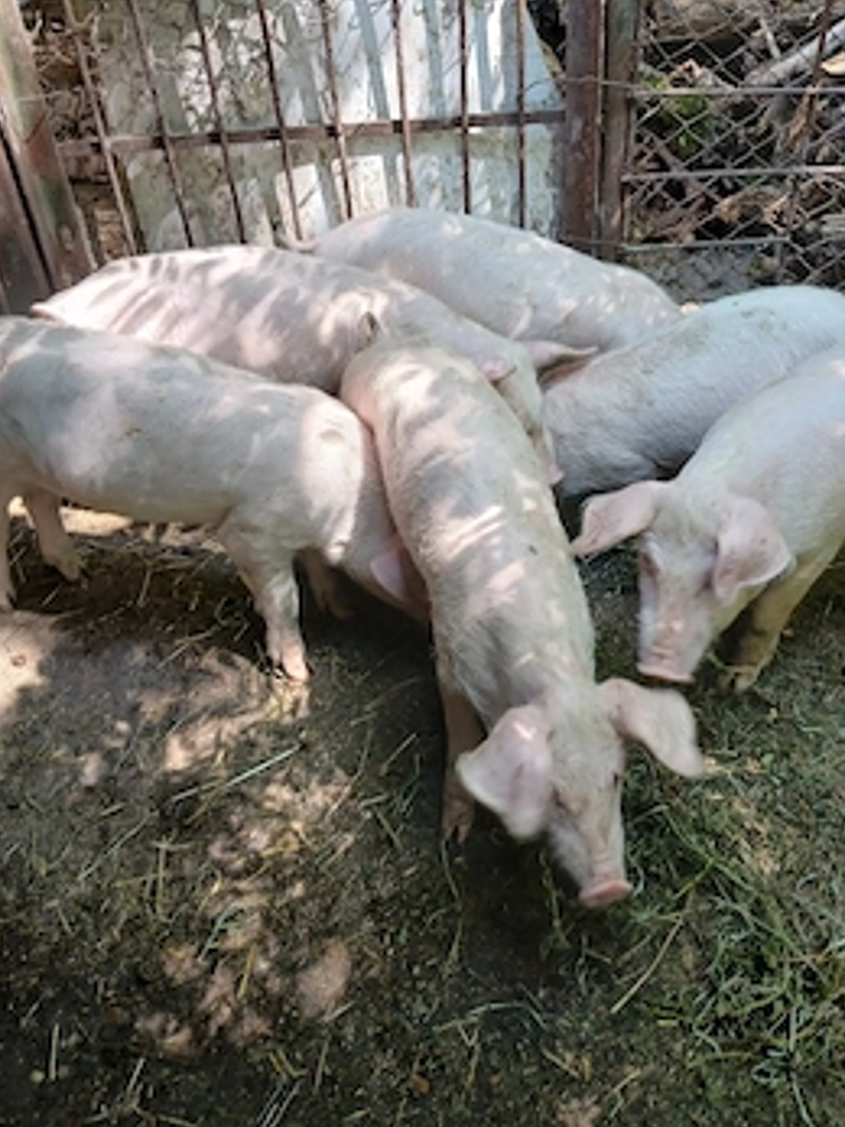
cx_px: 468
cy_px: 481
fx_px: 977
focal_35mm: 30
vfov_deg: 59.7
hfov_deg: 46.7
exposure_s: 1/50.3
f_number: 1.8
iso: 64
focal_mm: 3.98
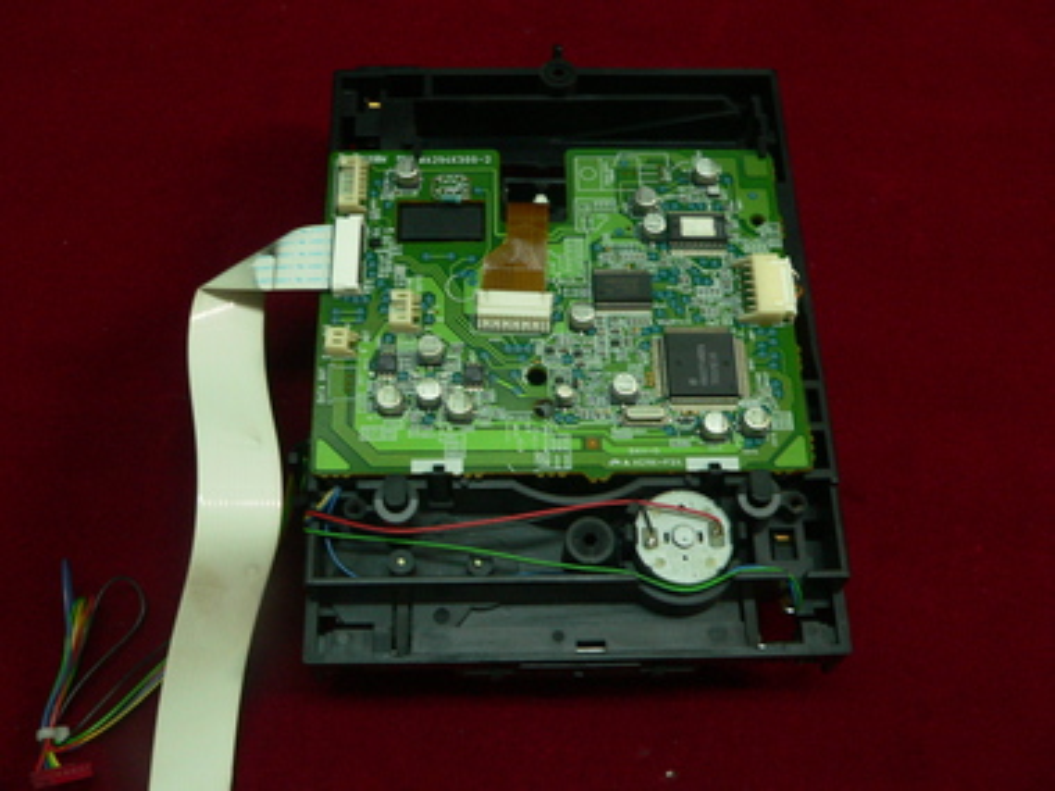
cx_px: 528
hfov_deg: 45.8
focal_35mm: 41
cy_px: 396
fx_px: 1250
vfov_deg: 35.1
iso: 200
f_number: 2.8
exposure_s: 1/25
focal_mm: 6.8
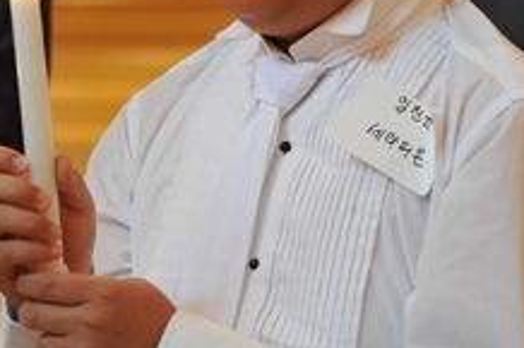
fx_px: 7243
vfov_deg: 2.8
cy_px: 17
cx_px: 377
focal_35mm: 498
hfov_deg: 4.1
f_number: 6.3
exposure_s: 1/20
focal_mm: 170
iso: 1600
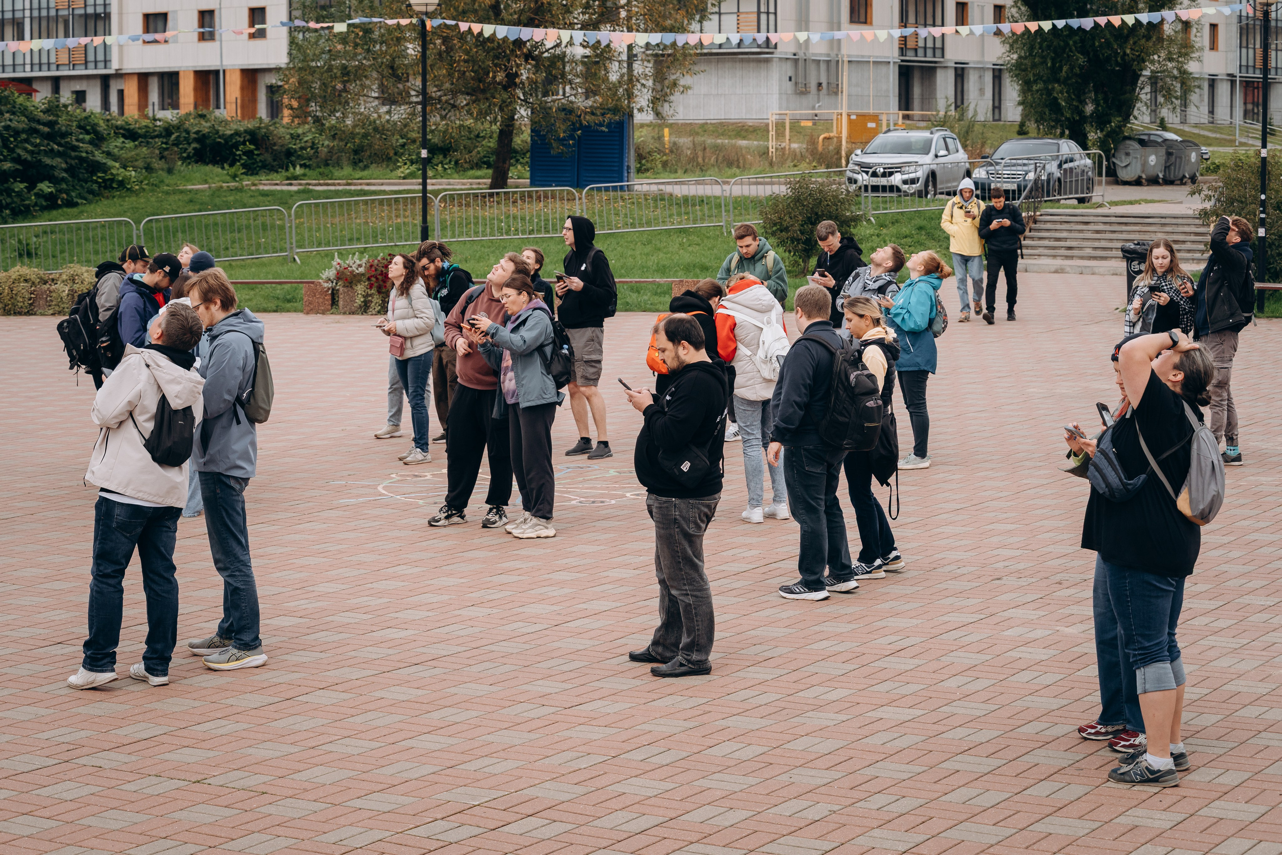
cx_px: 641
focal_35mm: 70
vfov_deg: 19.5
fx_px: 2493
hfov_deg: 28.8
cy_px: 428
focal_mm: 70
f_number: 6.3
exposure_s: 1/800
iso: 500
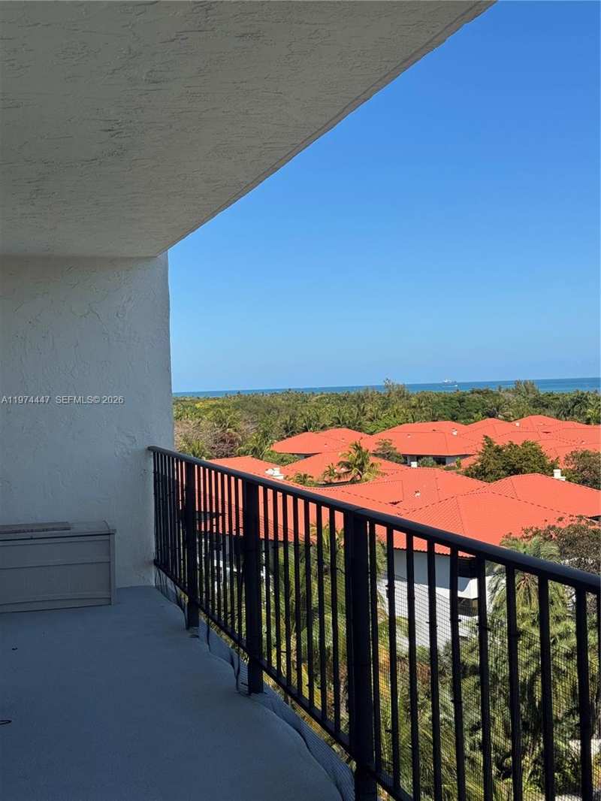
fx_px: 1111
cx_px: 300
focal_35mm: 48
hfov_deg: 30.3
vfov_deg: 39.6
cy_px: 400
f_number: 1.78
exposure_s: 1/5848
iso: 64
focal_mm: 6.76
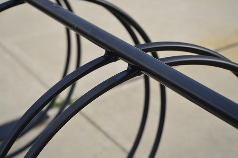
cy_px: 79
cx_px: 119
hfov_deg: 24.7
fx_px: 544
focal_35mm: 82
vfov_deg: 16.5
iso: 100
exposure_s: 1/125
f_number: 5.6
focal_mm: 55
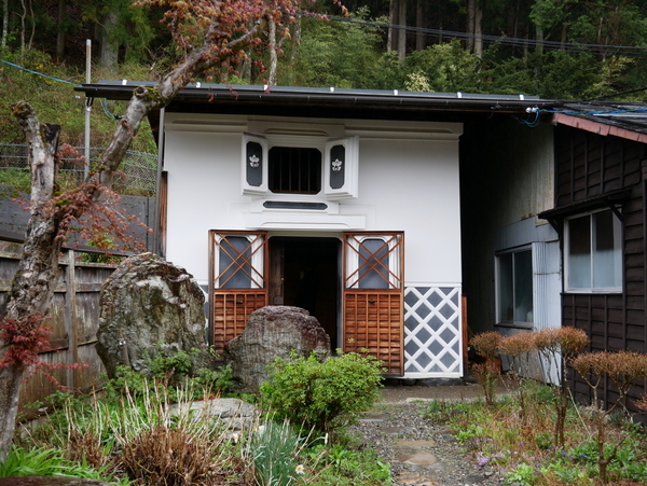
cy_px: 243
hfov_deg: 51.3
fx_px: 673
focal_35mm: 36
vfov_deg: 39.7
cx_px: 324
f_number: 4.5
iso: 200
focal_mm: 18
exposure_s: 1/125
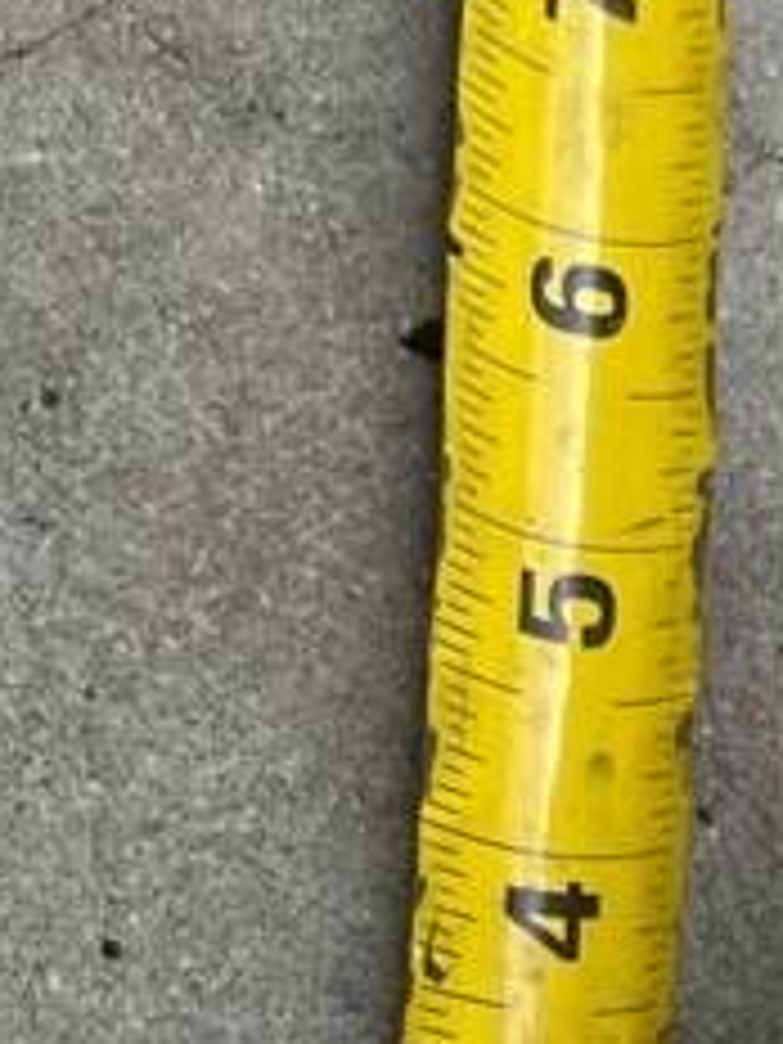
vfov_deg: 15.1
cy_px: 1804
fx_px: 3468
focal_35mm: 115
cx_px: 1557
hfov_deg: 11.6
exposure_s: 1/1339
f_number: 1.6
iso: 32
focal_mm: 5.1
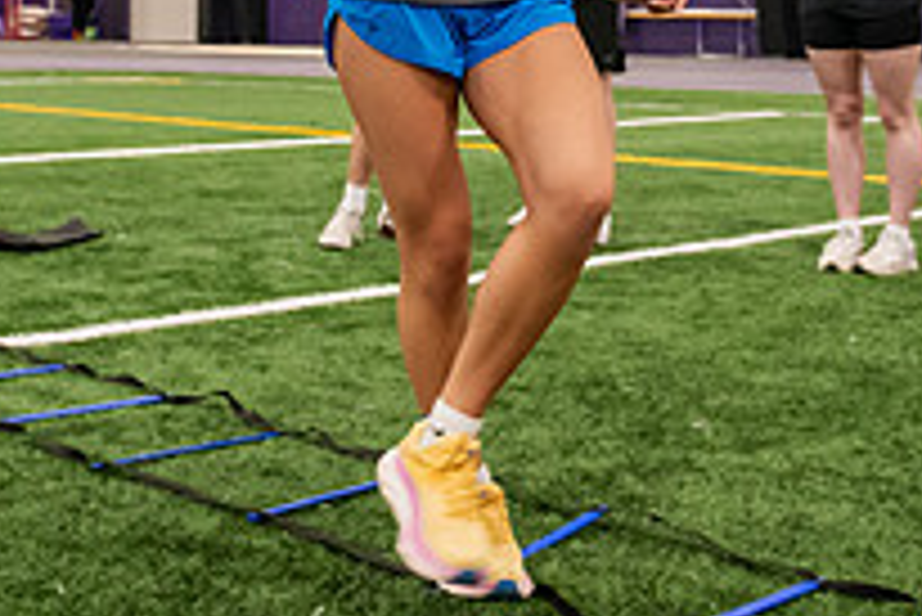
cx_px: 477
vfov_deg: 19.1
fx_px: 1743
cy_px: -92
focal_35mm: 68
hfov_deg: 29.6
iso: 1600
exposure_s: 1/125
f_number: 3.5
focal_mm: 24
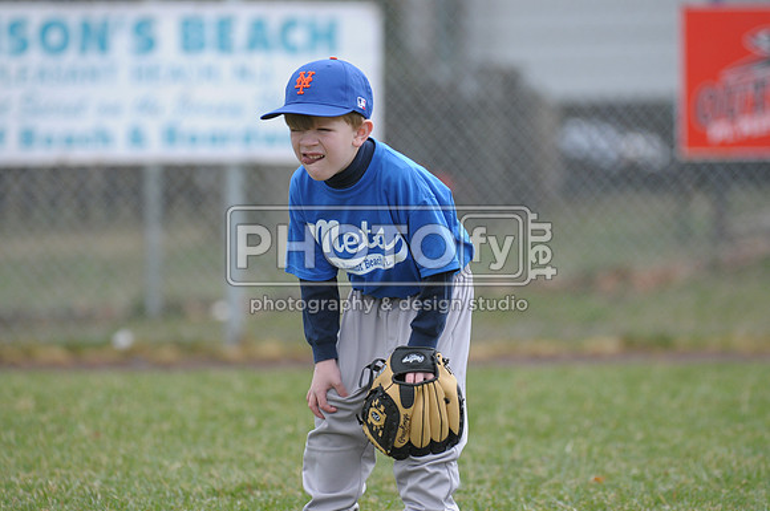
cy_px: 256
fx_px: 8330
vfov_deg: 3.5
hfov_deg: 5.3
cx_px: 385
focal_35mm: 390
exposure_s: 1/1250
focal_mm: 260
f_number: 4
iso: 400
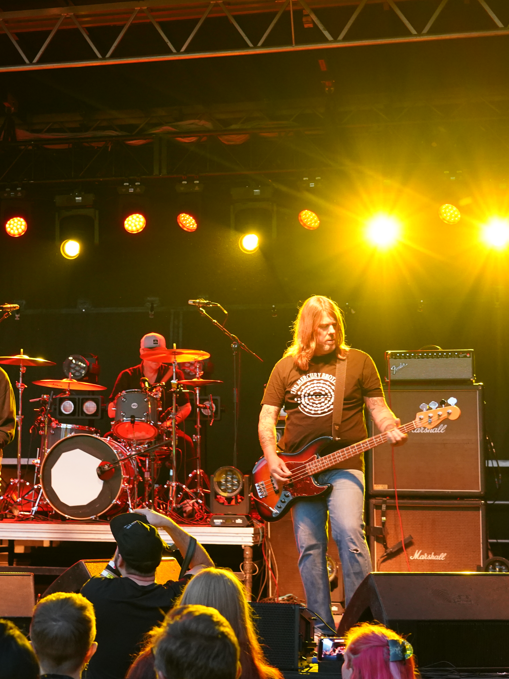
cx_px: 65
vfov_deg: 27.8
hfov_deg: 20.6
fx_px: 1372
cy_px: 342
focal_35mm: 70
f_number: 4
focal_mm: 48
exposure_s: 1/160
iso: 4000
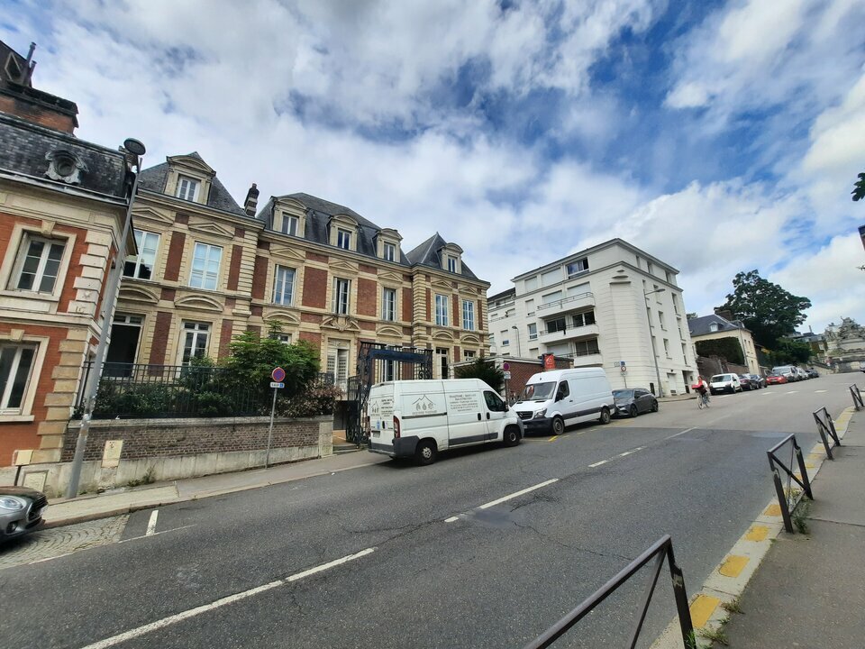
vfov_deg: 89.9
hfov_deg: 106.2
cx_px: 432
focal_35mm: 13
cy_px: 324
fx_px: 325
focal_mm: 1.74
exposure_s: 1/2083
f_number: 2.2
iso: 40
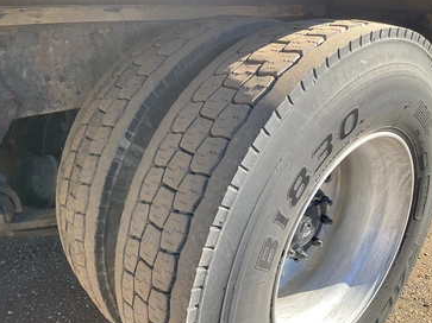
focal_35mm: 32
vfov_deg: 44.1
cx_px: 208
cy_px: 154
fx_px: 399
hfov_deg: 56.8
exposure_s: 1/351
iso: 25
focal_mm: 3
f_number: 1.8
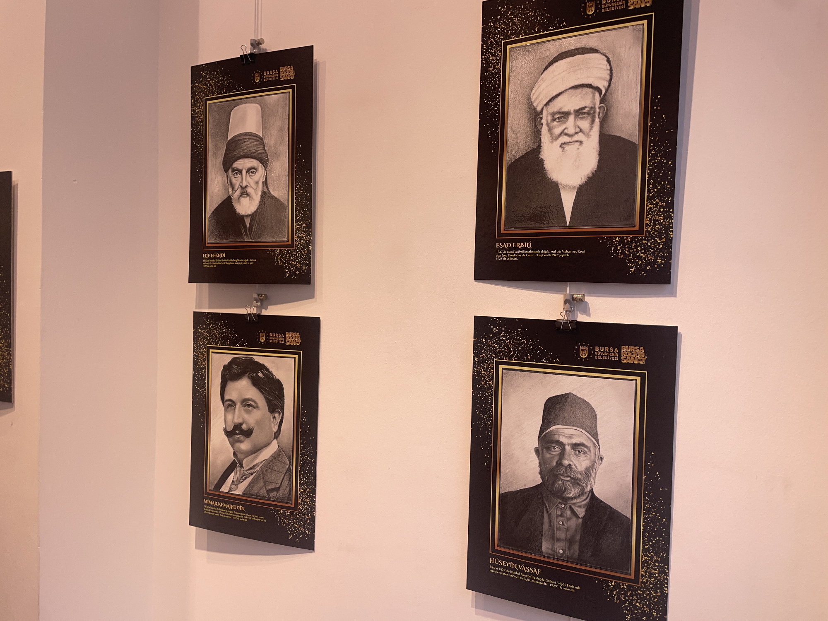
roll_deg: -1.6
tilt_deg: -1.8
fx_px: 622
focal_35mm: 26
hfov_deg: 67.3
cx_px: 414
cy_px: 310
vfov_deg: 53.1
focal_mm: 4.2
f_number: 1.6
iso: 32
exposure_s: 1/157
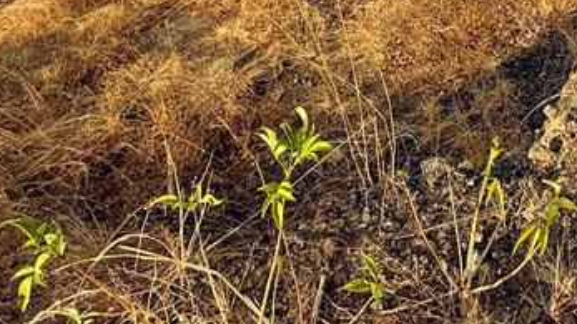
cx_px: 454
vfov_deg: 19.9
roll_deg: +2.3
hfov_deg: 43.5
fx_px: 688
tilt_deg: -5.0
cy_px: -249
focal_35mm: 45
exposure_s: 1/1125
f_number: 2.2
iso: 50
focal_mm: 2.22
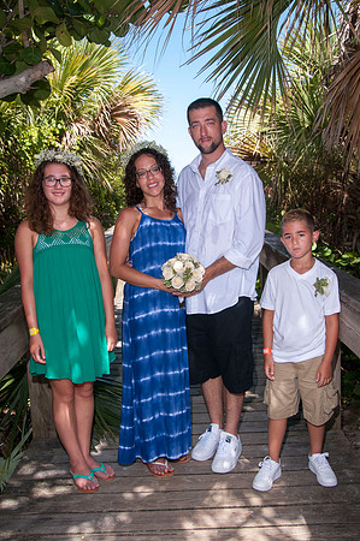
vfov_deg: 51.3
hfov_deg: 35.4
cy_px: 270
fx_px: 564
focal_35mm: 38
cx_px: 180
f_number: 5.6
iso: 100
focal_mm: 25
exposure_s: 1/250
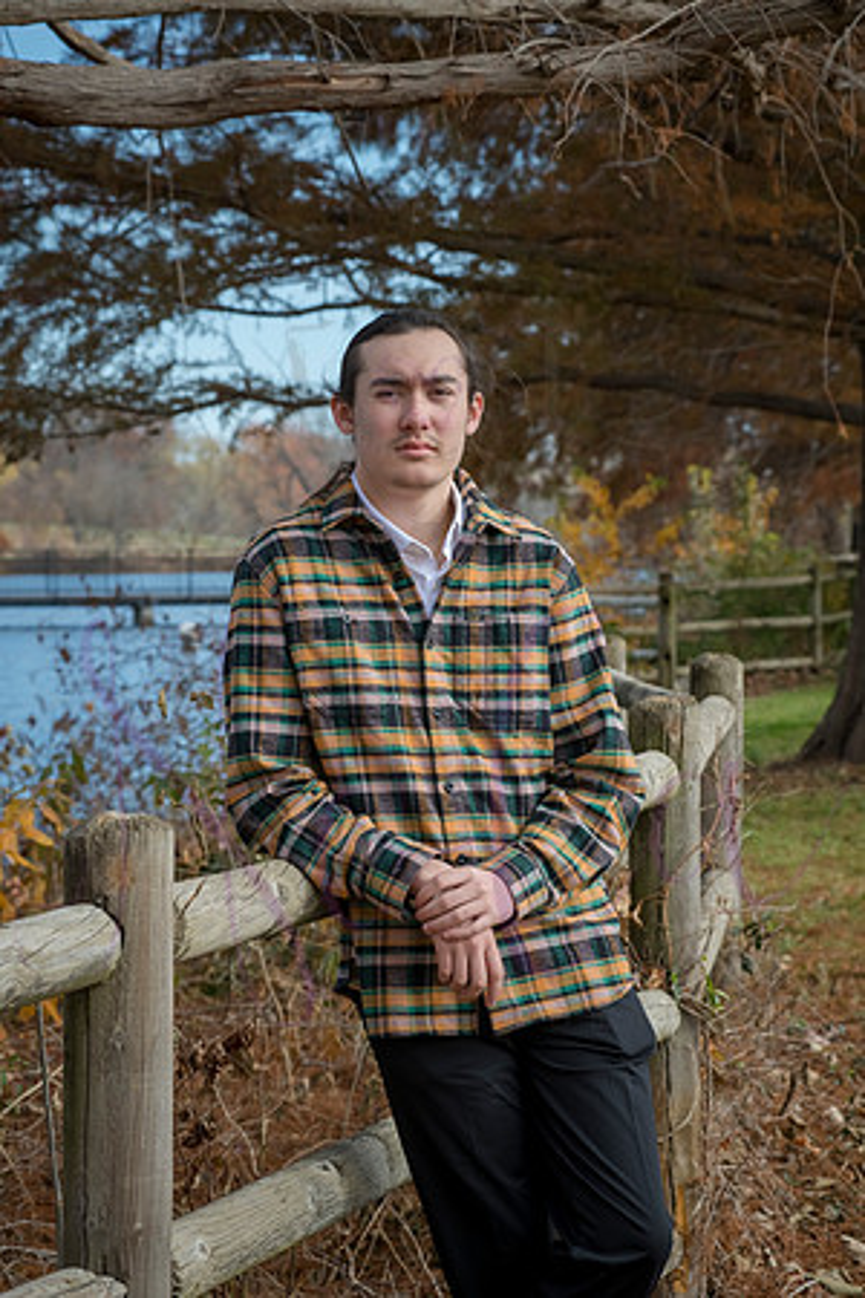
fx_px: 3604
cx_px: 432
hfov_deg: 13.7
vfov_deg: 20.4
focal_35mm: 100
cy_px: 649
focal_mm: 100
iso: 400
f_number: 10
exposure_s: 1/320
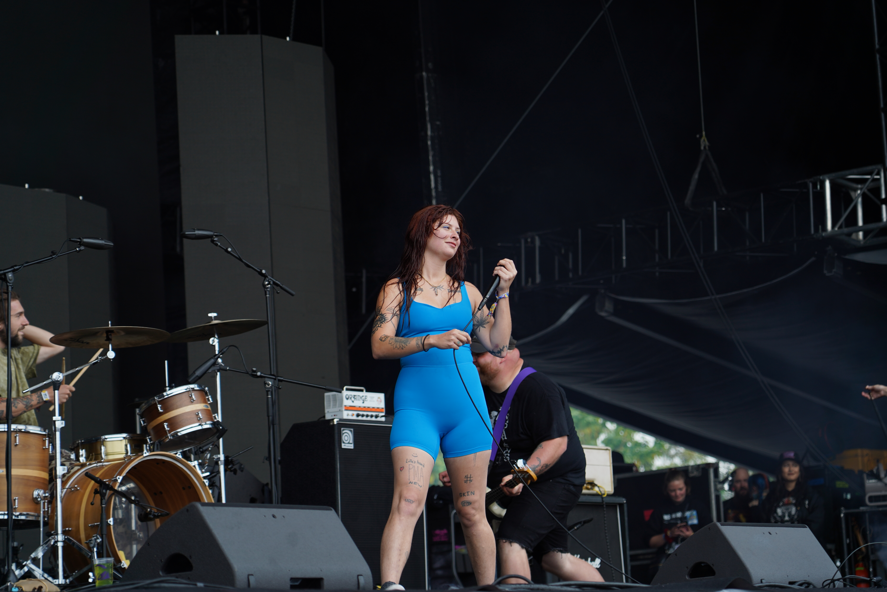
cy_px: 296
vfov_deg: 13.0
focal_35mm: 105
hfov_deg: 19.5
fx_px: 2587
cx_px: 444
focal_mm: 105
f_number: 4.5
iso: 100
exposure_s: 1/160
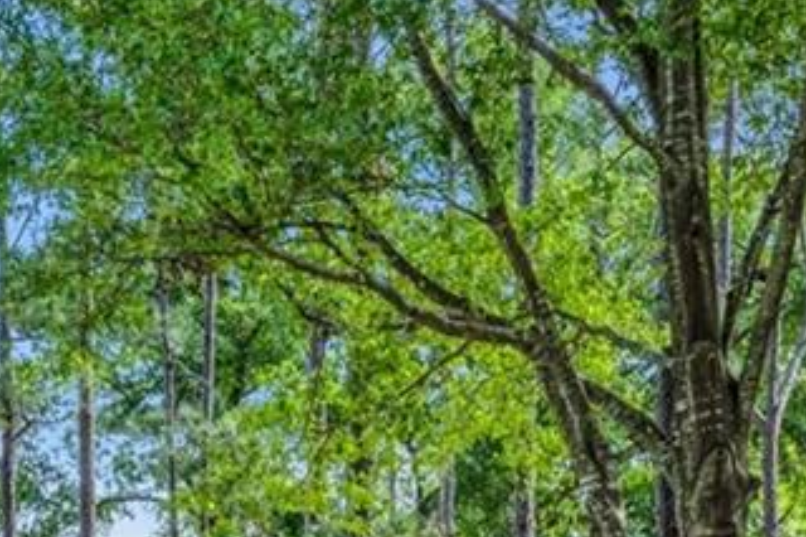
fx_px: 2350
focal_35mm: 105
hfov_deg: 16.3
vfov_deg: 12.1
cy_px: 918
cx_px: -662
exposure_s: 1/320
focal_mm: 21
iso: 100
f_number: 6.3
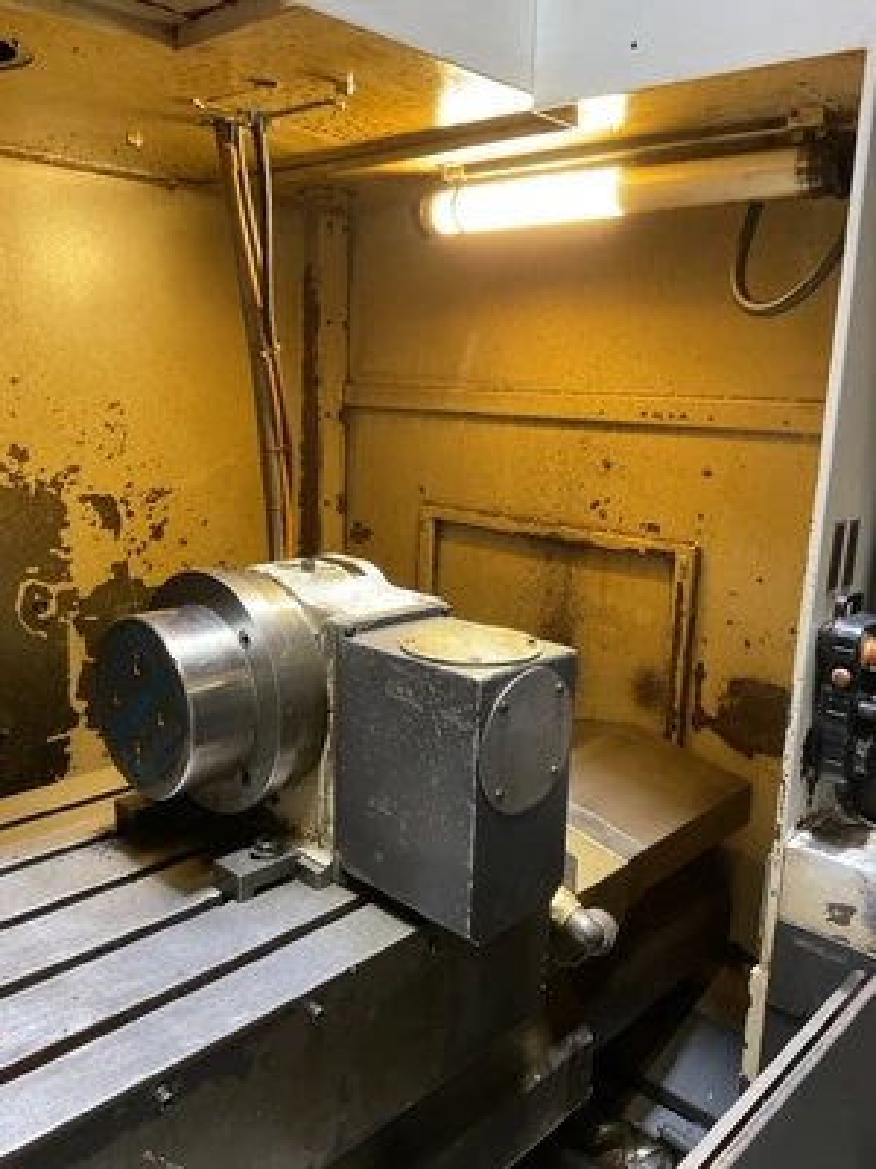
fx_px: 979
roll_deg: -3.4
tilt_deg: -11.6
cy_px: 584
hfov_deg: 48.2
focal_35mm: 29
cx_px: 438
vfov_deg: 61.7
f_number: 1.8
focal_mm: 3
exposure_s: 1/40
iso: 200
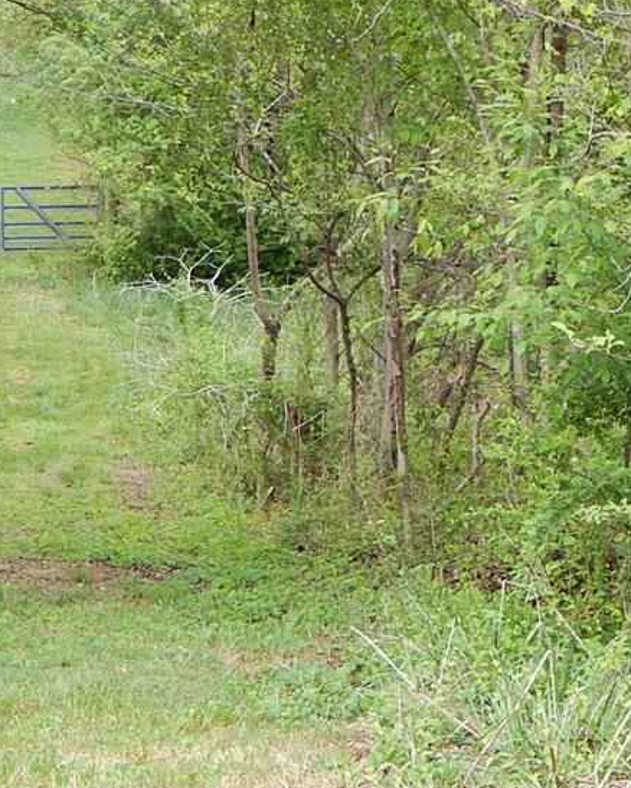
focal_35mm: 126
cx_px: 362
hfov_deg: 12.2
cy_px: 314
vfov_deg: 15.3
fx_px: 2940
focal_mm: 12.3
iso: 125
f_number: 4.1
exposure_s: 1/80
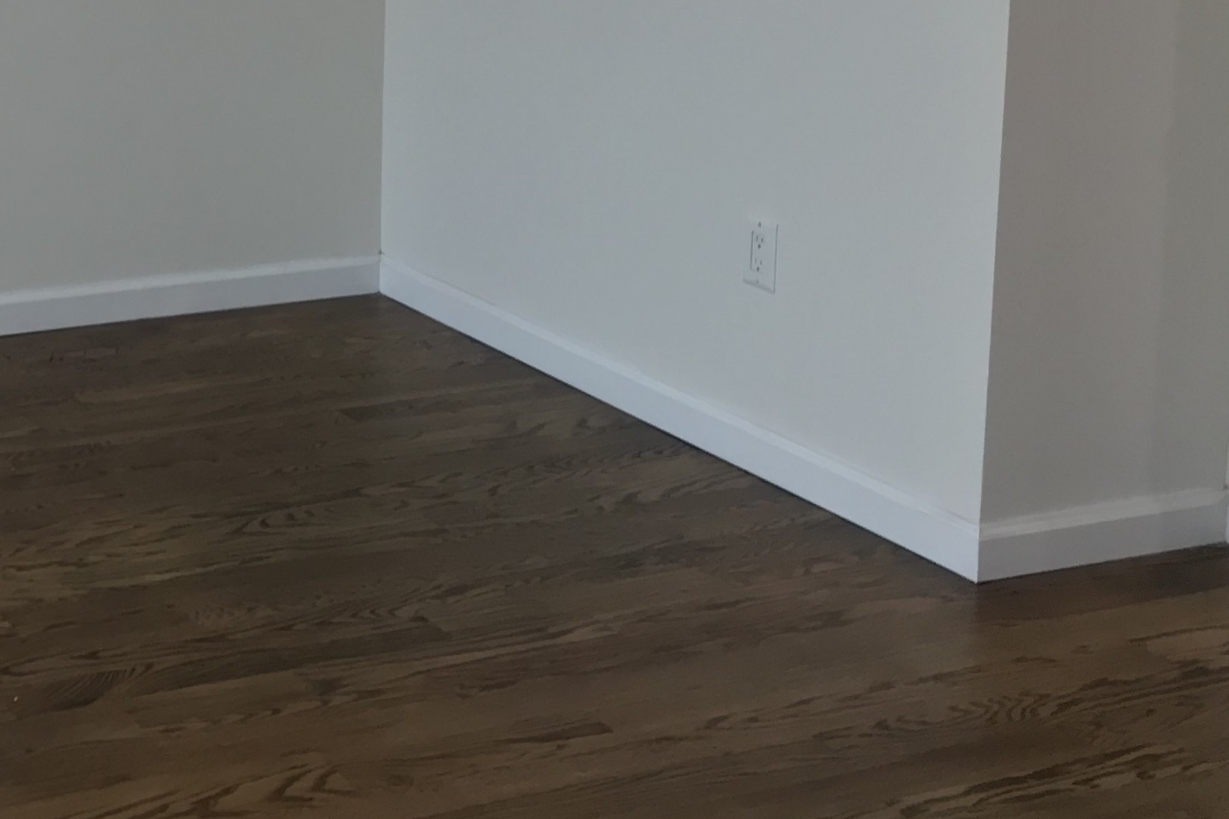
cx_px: -82
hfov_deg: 28.1
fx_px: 2253
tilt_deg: -5.5
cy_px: -38
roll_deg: -0.2
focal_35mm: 66
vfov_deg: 19.9
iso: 50
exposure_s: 1/30
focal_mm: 3.99
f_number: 1.8
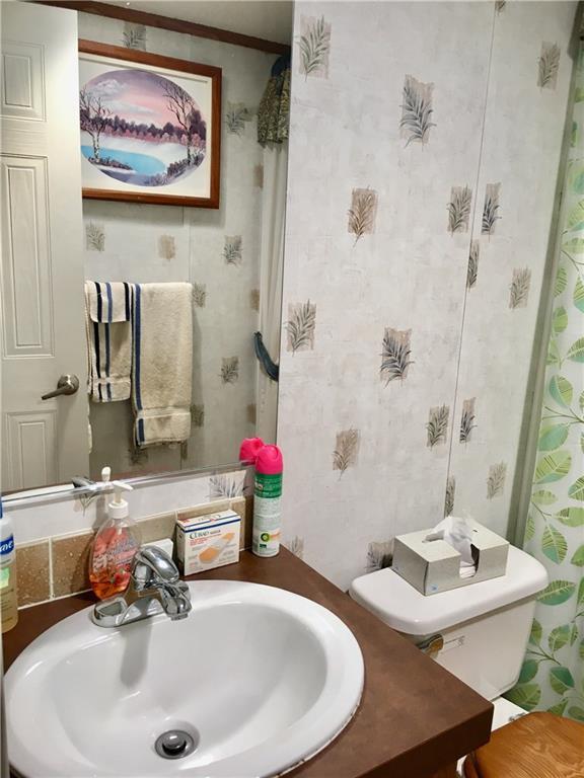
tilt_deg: -13.2
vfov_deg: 61.7
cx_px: 292
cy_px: 389
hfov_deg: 48.2
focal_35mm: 29
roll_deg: -2.1
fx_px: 652
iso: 50
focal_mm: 4.15
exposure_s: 1/30
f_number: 2.2
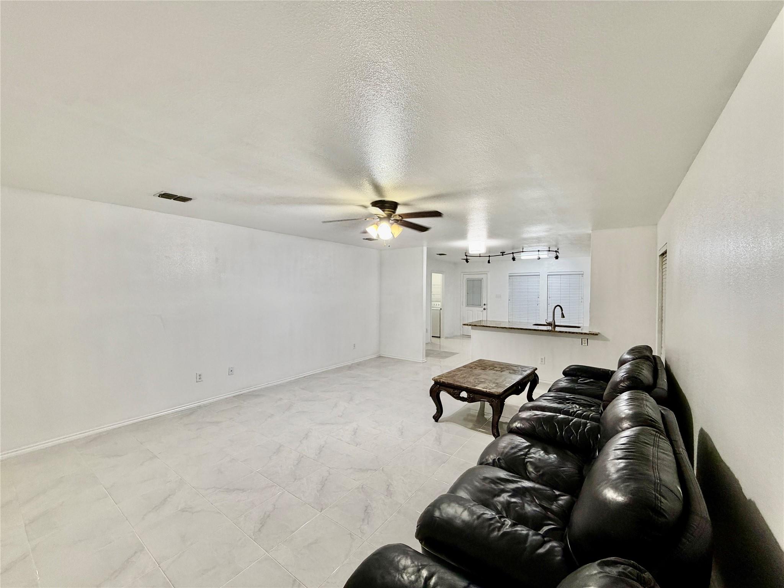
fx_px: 317
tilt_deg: -1.0
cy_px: 294
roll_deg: +0.1
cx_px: 392
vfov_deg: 85.7
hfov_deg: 102.1
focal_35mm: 14
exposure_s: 1/60
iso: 200
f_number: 2.2
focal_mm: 2.22
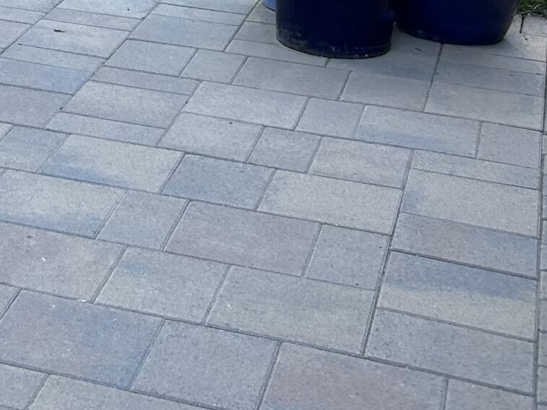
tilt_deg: -3.6
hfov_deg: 18.0
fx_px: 1628
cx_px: -142
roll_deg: -0.9
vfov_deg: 12.9
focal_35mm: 103
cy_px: -360
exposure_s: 1/231
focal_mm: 5.7
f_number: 1.5
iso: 50
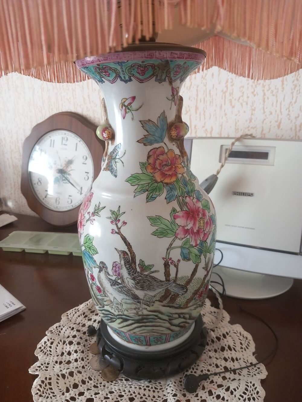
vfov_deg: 65.3
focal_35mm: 27
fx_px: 314
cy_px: 201
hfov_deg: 51.4
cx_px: 151
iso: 100
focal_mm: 4
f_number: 1.8
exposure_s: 1/50
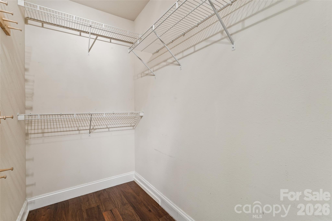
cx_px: 166
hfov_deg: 95.0
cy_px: 110
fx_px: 152
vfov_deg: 72.0
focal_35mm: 16
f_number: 13
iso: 100
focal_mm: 16.5
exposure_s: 1.6
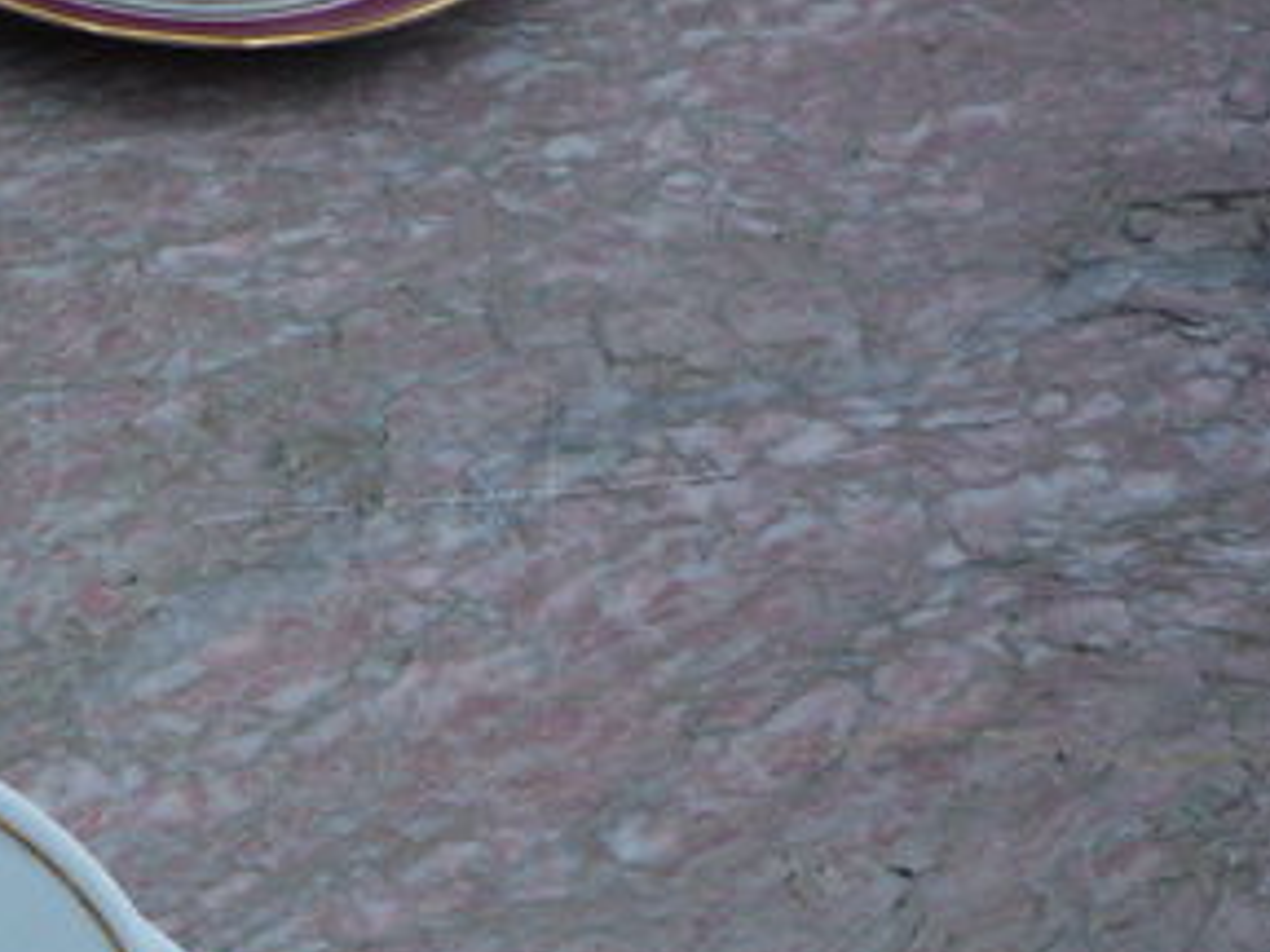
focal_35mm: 104
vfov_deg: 14.2
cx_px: -798
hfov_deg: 16.6
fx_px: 3816
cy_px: 591
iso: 100
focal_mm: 5.2
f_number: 3.5
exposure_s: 1/100
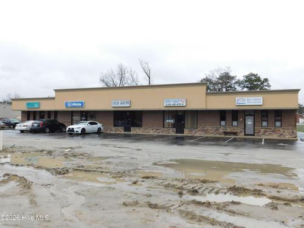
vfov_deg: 46.8
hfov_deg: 60.0
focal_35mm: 30
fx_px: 263
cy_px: 114
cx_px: 152
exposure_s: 1/400
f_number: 3.2
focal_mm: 5.3
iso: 125
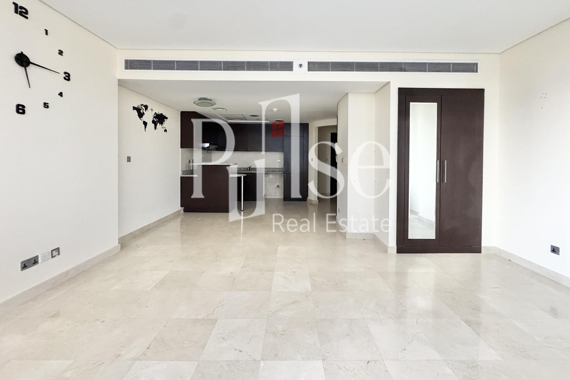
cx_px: 293
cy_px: 160
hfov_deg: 100.4
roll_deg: +0.5
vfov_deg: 76.8
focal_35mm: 15
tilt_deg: -0.2
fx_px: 237
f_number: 2.2
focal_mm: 2.22
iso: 1250
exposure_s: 1/60
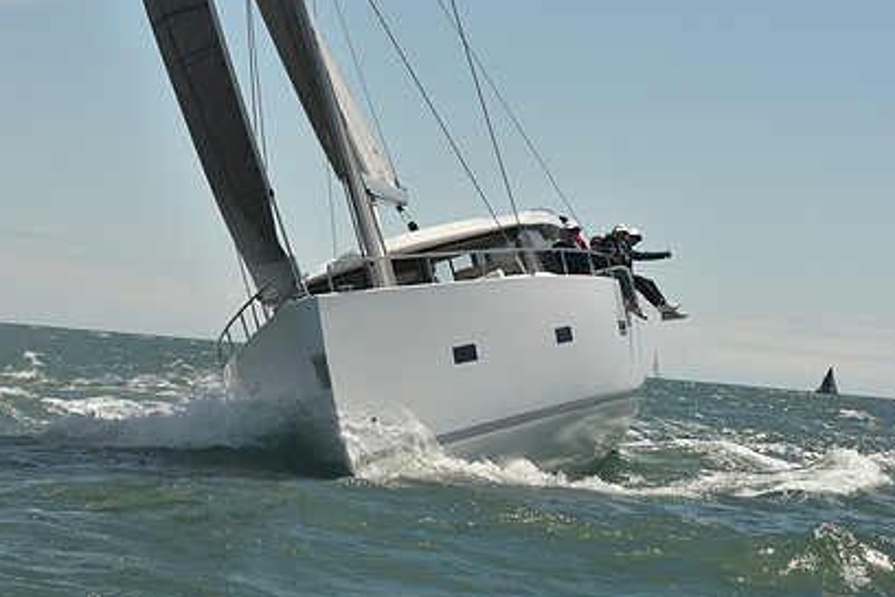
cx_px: 476
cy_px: 245
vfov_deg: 10.2
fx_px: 3356
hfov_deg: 15.2
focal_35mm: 135
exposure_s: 1/800
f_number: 13
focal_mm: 95
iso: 320
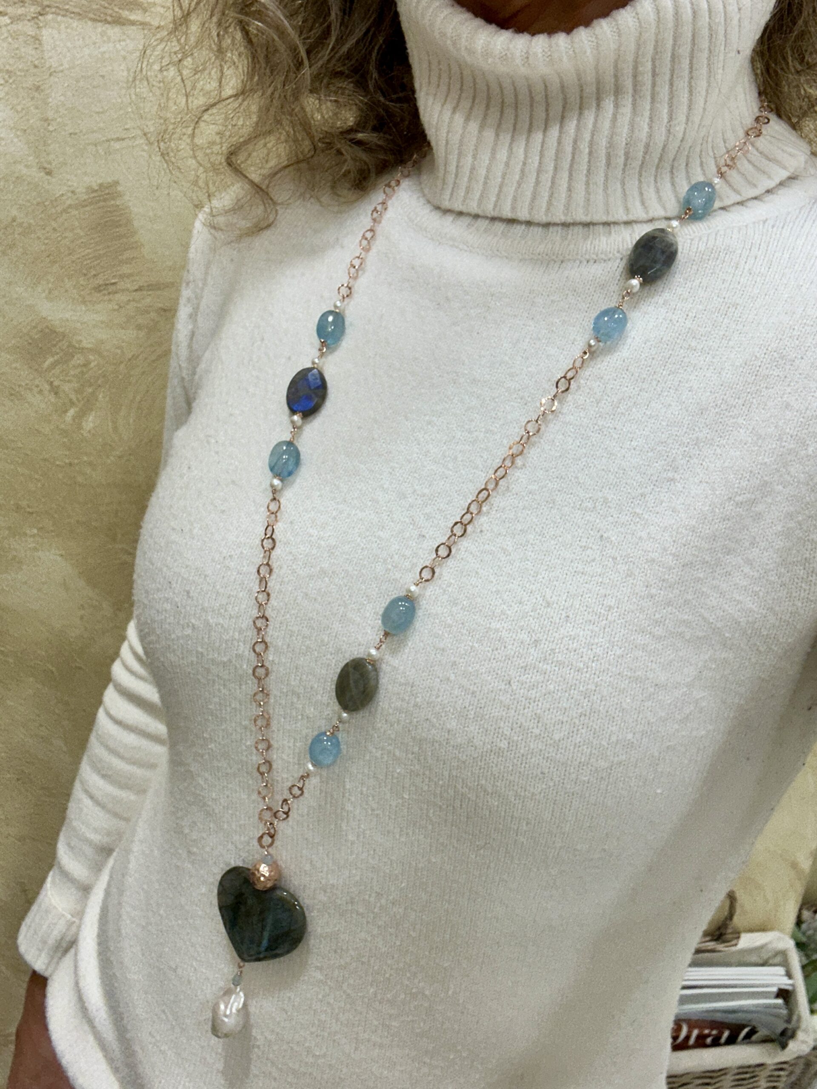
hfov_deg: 46.8
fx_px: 944
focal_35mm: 30
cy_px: 544
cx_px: 408
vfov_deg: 60.0
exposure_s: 1/100
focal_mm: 2.69
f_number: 1.9
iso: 32
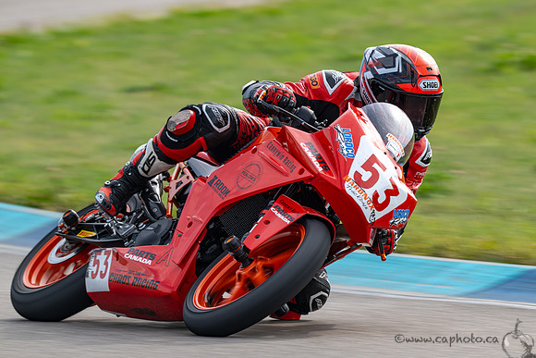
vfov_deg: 2.1
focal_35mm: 666
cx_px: 298
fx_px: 9920
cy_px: 179
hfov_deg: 3.1
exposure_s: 1/200
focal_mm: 600
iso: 160
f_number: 10
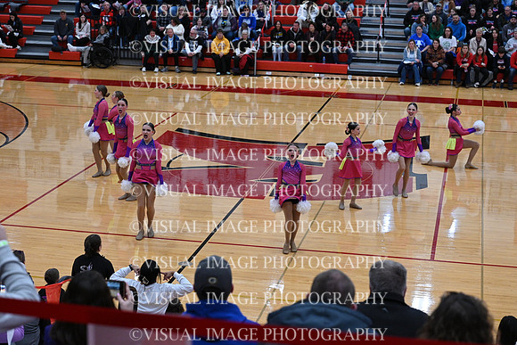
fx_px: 1005
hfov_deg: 28.8
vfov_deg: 19.5
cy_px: 172
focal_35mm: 70
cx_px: 258
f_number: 4
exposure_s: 1/400
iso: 4000
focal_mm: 70
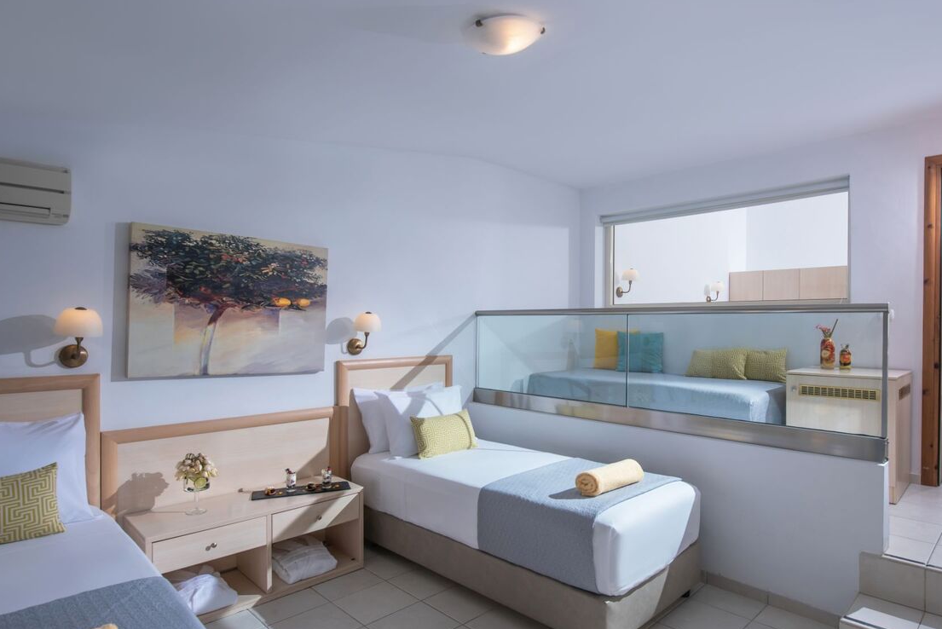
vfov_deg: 57.3
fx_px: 576
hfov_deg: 78.4
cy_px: 327
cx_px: 513
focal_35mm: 22
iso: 100
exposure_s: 1/250
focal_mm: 19
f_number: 8
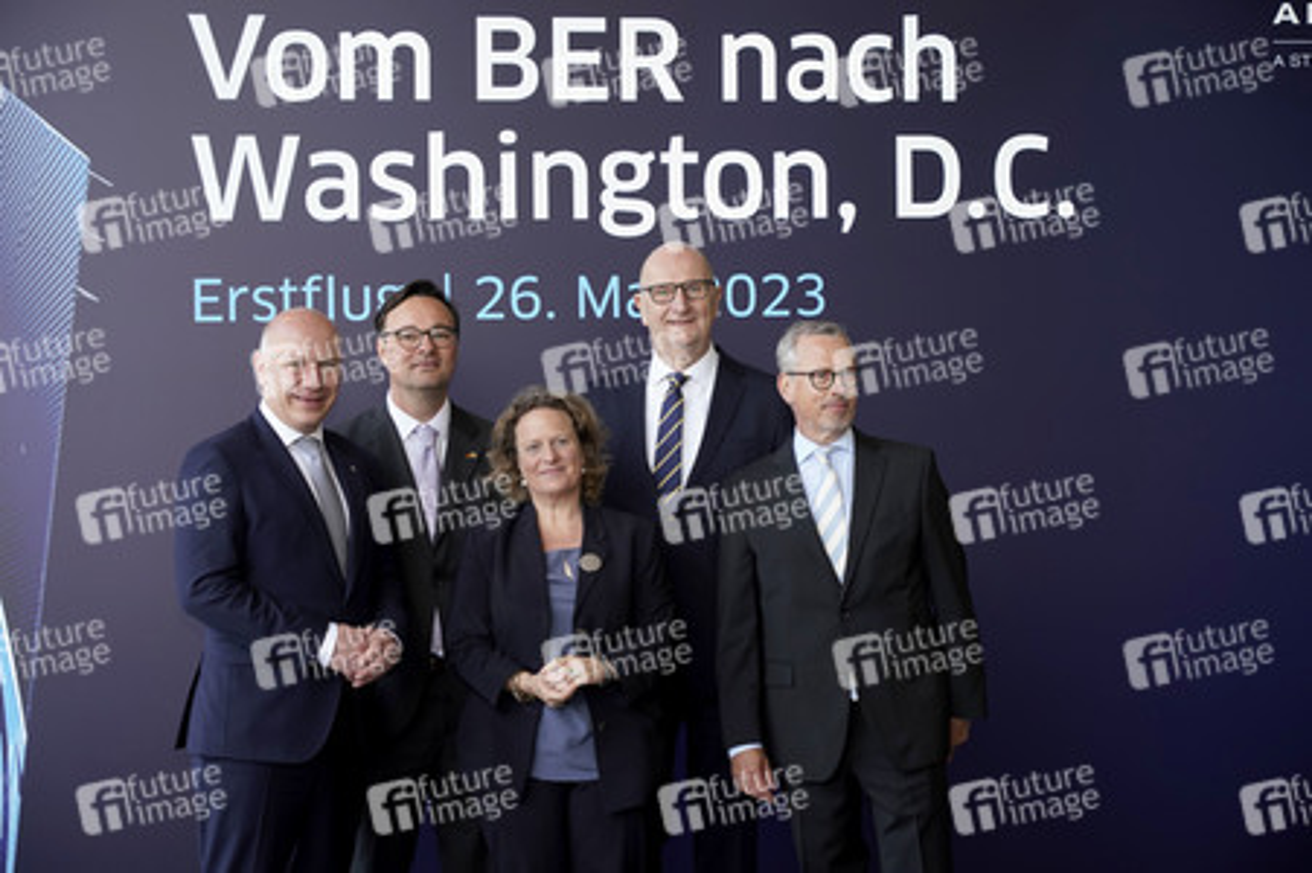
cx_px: 656
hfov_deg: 29.7
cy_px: 436
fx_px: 2476
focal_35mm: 68
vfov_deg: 20.0
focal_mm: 68
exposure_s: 1/250
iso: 640
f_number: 5.6
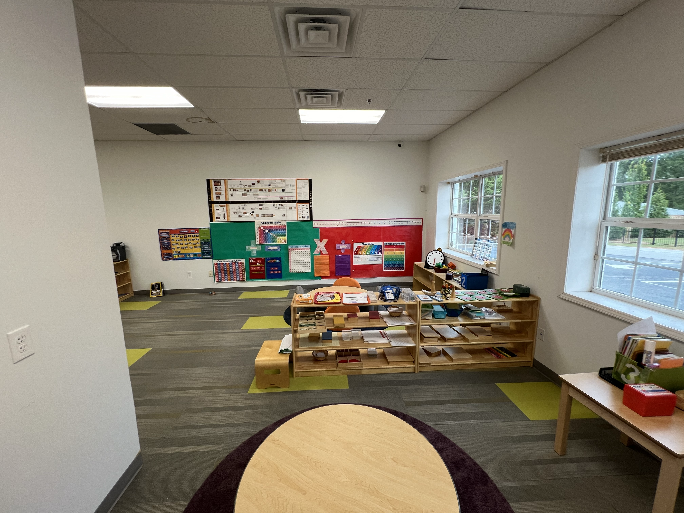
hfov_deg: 106.2
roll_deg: +1.2
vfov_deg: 89.9
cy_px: 256
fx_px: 257
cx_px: 342
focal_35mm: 13
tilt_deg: -9.5
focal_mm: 1.57
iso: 50
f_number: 1.8
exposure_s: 1/40
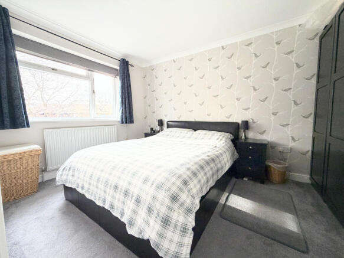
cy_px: 129
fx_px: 139
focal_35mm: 14
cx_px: 172
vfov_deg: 85.7
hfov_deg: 102.1
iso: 160
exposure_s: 1/121
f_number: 2.2
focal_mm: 2.22
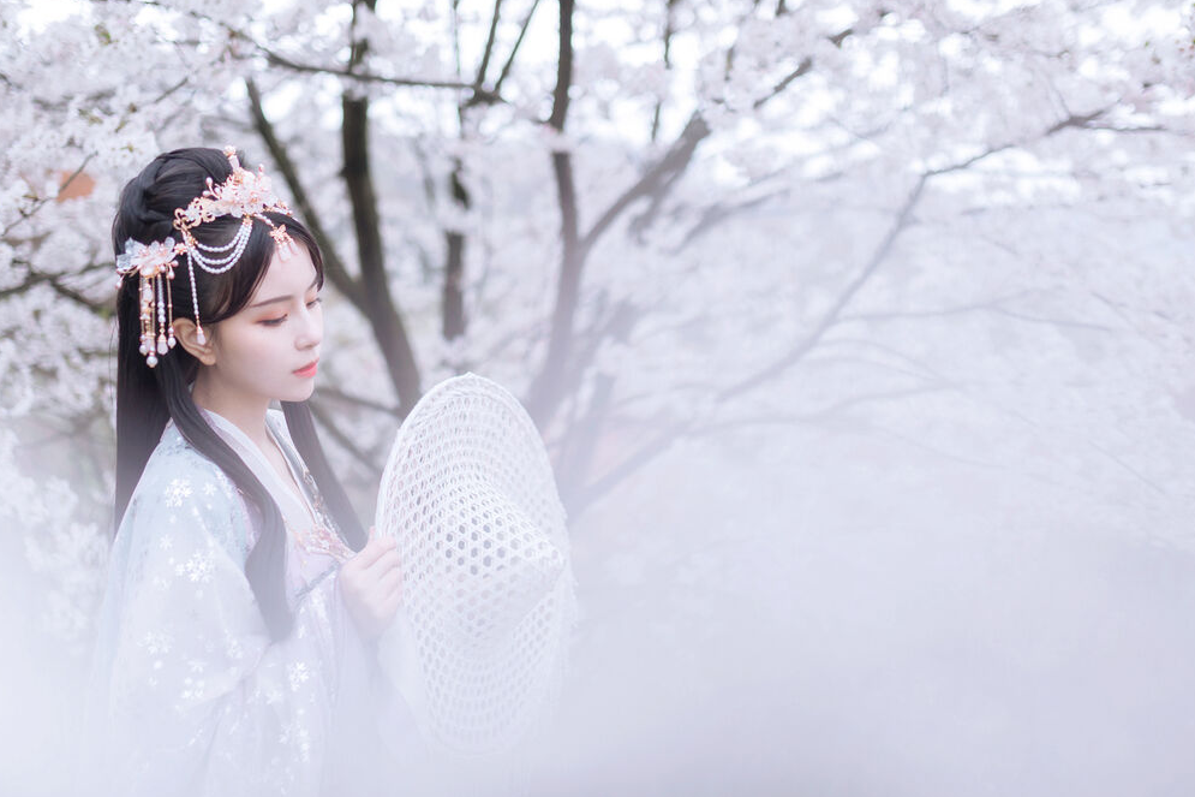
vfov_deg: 32.6
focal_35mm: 41
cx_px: 579
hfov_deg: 47.4
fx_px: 1361
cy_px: 350
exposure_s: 1/500
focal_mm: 35
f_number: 1.4
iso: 200
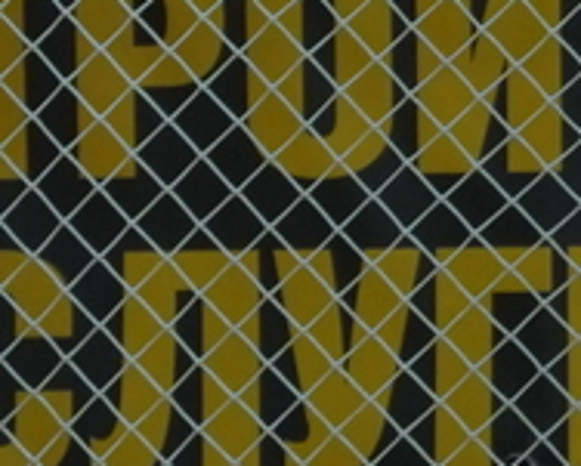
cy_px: -500
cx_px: 1205
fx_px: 5330
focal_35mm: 309
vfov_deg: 4.9
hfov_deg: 6.1
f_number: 4
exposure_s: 1/125
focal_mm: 23
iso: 640
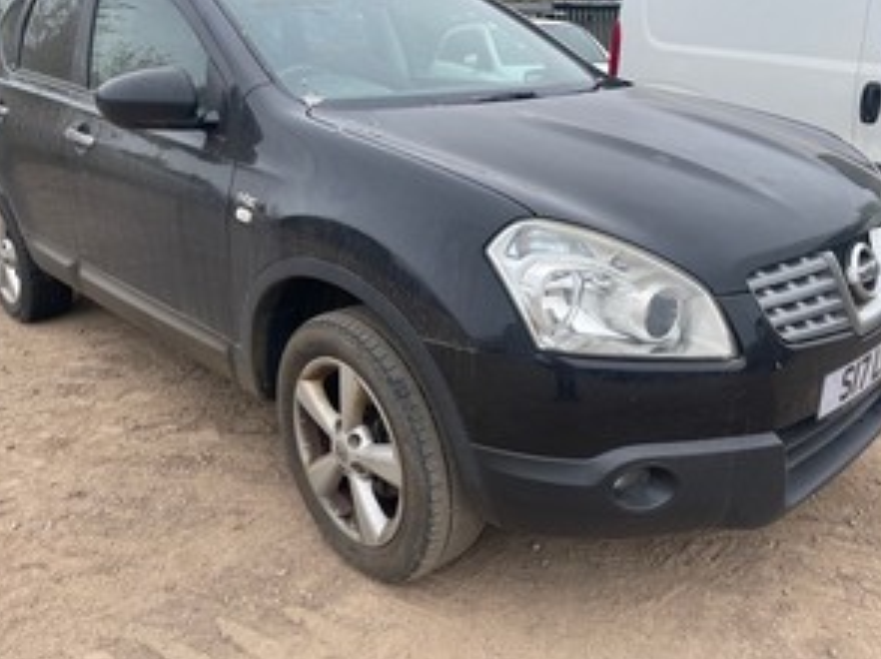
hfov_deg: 58.4
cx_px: 432
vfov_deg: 45.3
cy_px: 291
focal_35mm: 31
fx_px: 788
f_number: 1.6
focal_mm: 4.2
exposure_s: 1/575
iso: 32
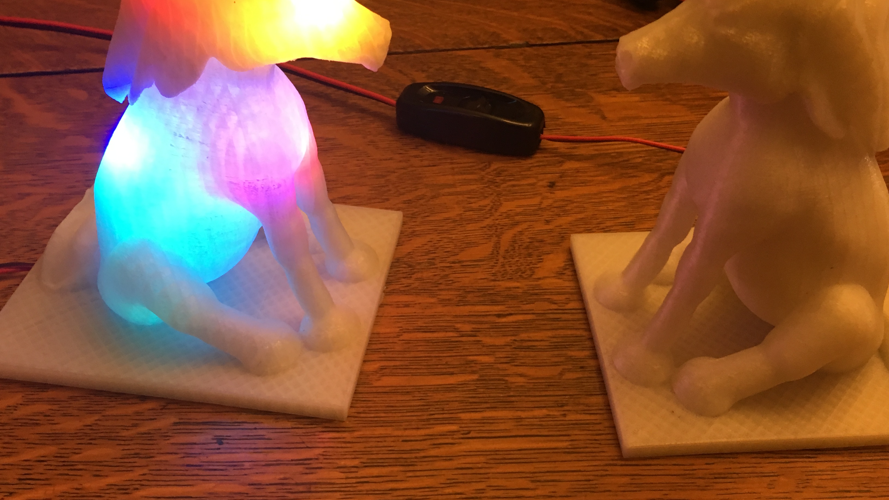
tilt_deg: -36.9
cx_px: 466
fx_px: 919
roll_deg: -1.9
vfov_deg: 30.3
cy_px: 196
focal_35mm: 39
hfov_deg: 51.6
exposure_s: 1/30
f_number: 2.2
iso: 80
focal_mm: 4.15
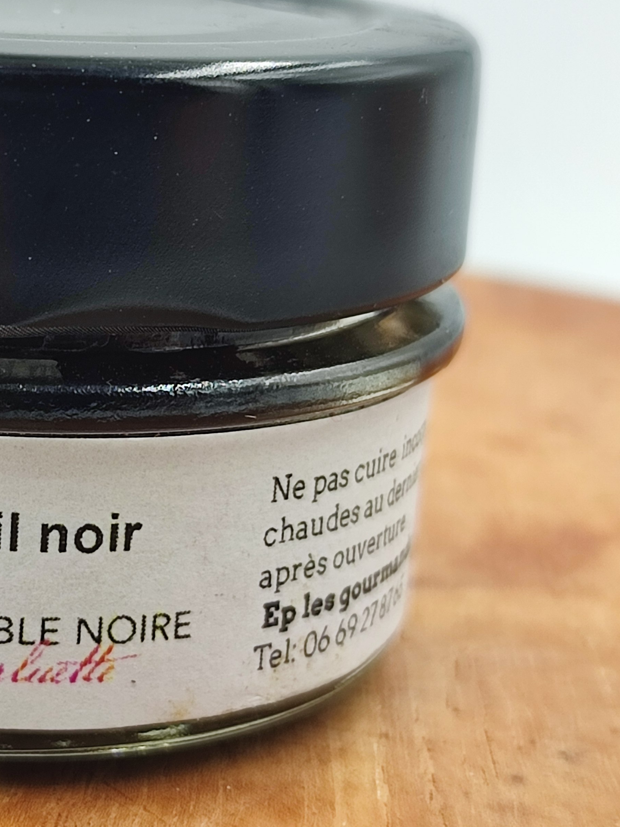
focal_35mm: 40
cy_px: 327
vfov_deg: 46.5
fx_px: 955
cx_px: -1
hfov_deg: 33.0
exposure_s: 1/100
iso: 80
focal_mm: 5.89
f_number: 1.89
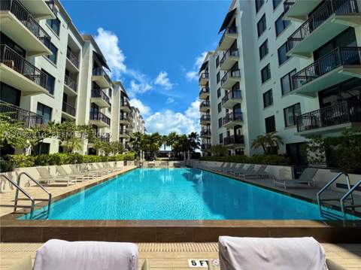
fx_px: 146
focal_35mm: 14
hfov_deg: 102.1
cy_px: 135
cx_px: 180
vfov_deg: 85.6
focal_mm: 2.22
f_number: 2.2
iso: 25
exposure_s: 1/1125
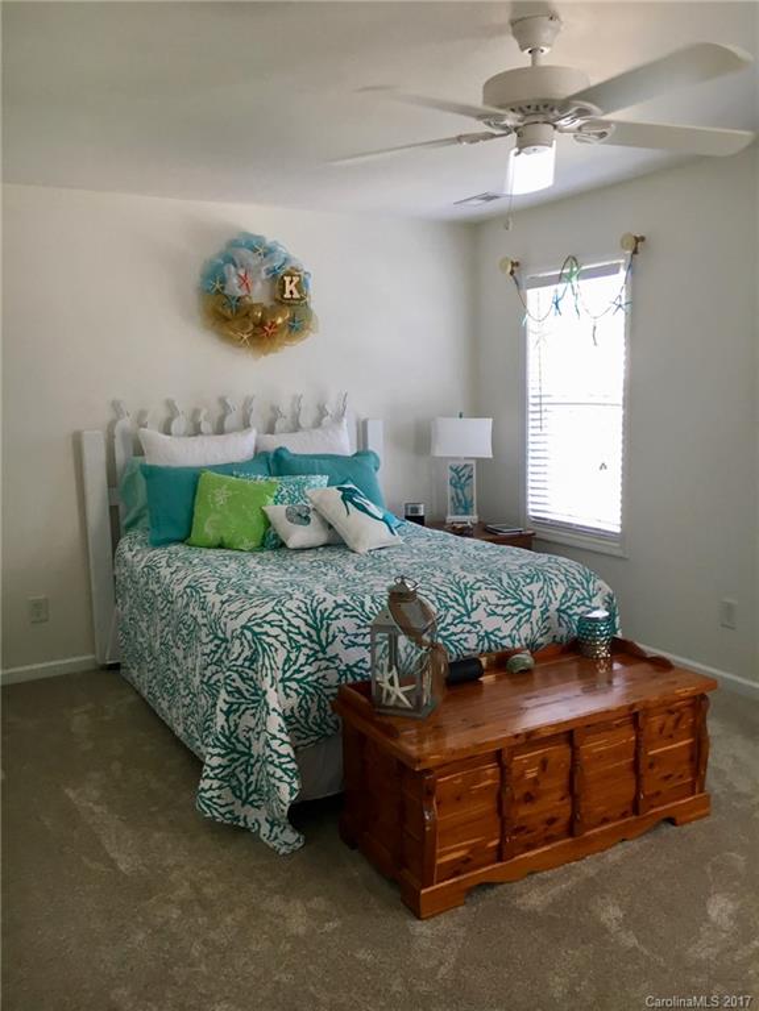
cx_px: 380
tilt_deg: -6.5
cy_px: 506
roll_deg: +0.7
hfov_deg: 48.2
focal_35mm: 29
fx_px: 848
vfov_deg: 61.7
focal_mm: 4.15
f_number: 2.2
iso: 50
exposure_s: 1/30
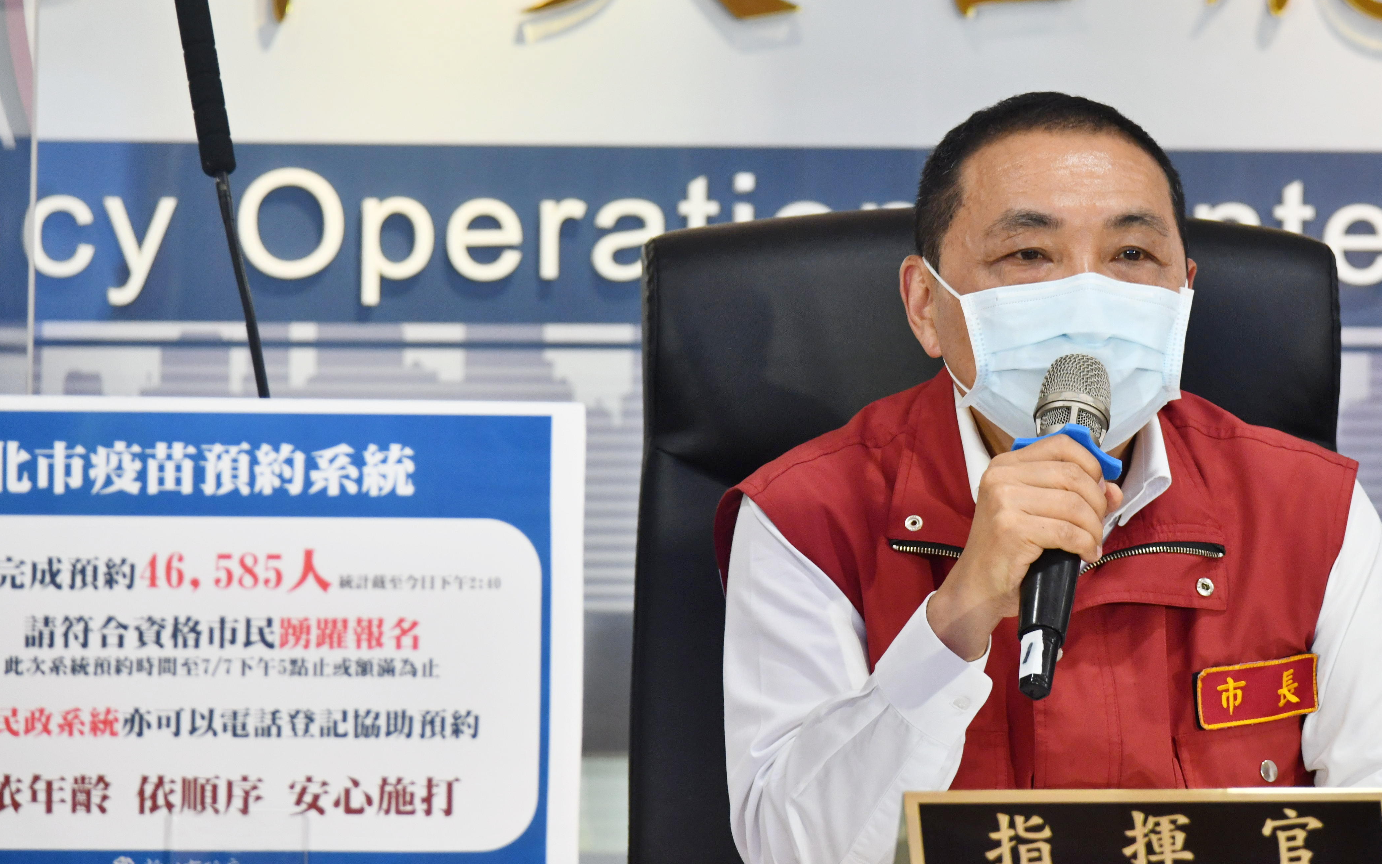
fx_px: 11412
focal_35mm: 303
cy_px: 326
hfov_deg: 6.9
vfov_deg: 4.3
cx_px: 914
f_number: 6.3
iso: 1100
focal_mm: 200
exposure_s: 1/100
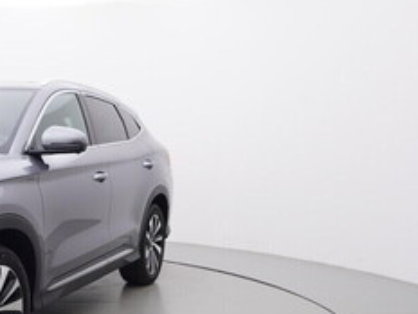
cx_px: -8
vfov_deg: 28.0
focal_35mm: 51
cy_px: 239
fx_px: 617
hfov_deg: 33.9
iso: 200
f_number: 5
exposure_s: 1/80
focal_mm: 15
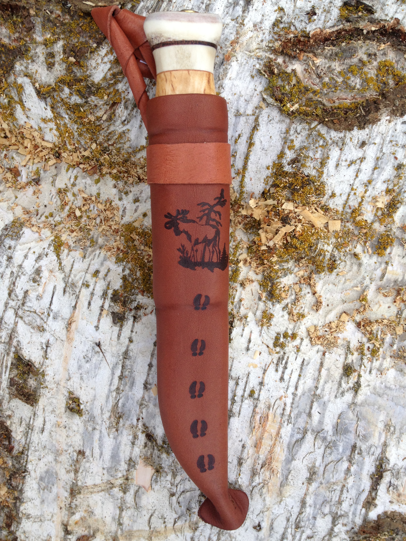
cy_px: 270
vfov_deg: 52.6
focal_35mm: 35
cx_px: 203
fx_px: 547
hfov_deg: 40.7
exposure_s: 1/196
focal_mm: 4.28
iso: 64
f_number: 2.4
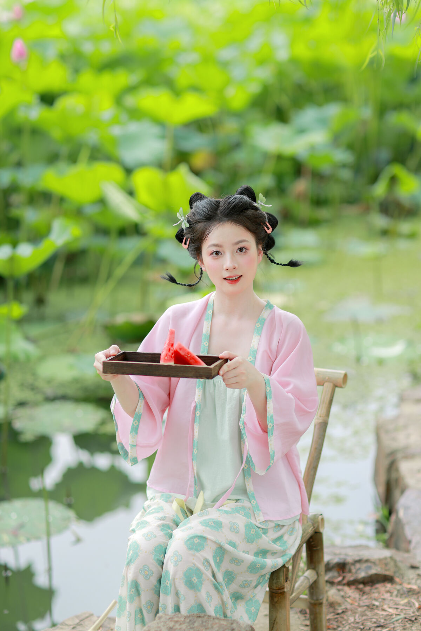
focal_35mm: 84
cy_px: 316
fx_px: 1473
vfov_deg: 24.2
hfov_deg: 16.3
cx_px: 210
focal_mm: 85
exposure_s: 1/320
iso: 100
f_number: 2
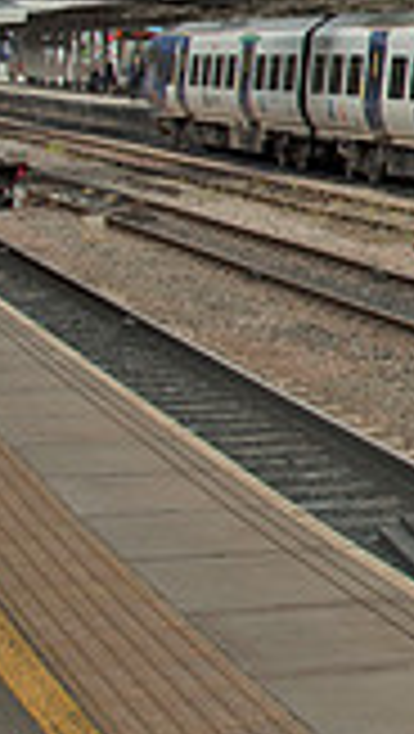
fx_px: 2394
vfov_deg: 17.2
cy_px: 72
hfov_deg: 8.4
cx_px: 1206
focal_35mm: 123
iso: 200
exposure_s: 1/200
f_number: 7.1
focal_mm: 22
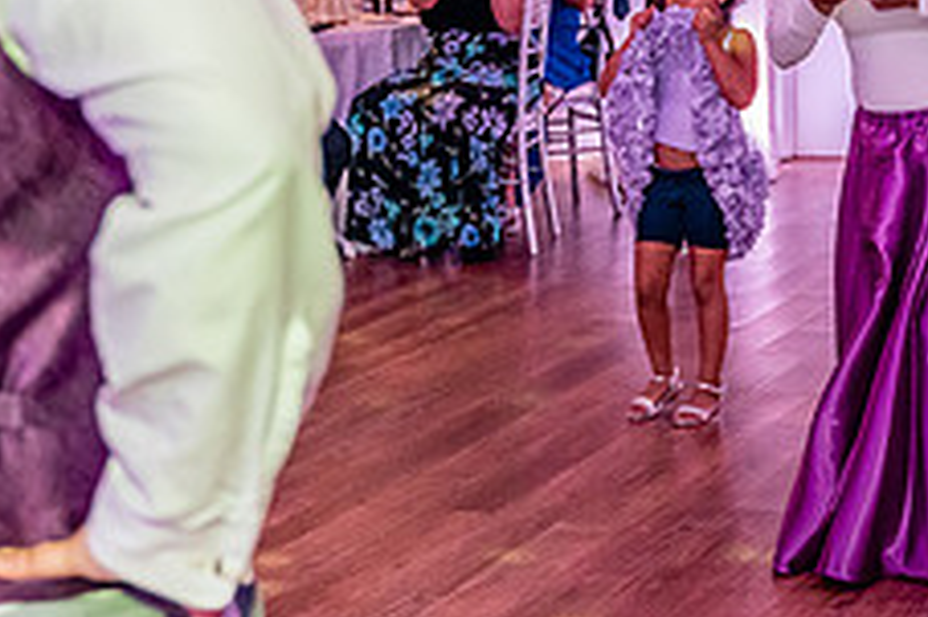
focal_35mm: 93
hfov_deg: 21.9
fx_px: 2396
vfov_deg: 14.7
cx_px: 554
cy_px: 322
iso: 6400
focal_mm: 32
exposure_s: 1/125
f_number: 3.2
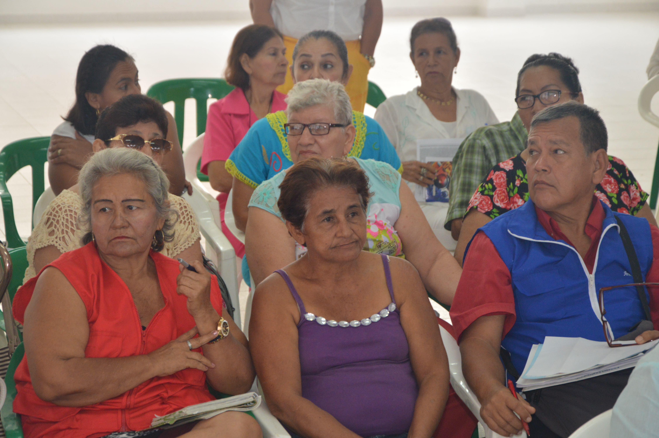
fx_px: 2195
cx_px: 330
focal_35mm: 120
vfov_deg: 11.4
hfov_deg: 17.1
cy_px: 219
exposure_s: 1/80
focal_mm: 80
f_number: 5.6
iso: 800
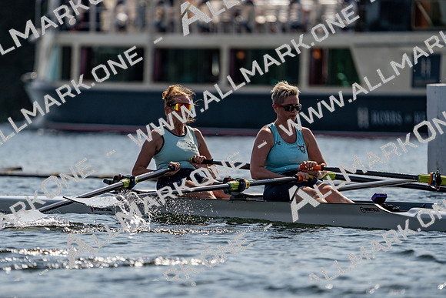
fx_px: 5328
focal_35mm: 430
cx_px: 223
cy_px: 149
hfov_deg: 4.8
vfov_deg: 3.2
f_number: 6.3
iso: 125
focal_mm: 430
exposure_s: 1/1600
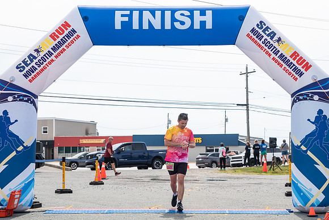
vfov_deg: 20.6
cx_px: 177
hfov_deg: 30.5
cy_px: 135
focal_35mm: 66
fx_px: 602
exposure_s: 1/4000
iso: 800
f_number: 4
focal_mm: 52
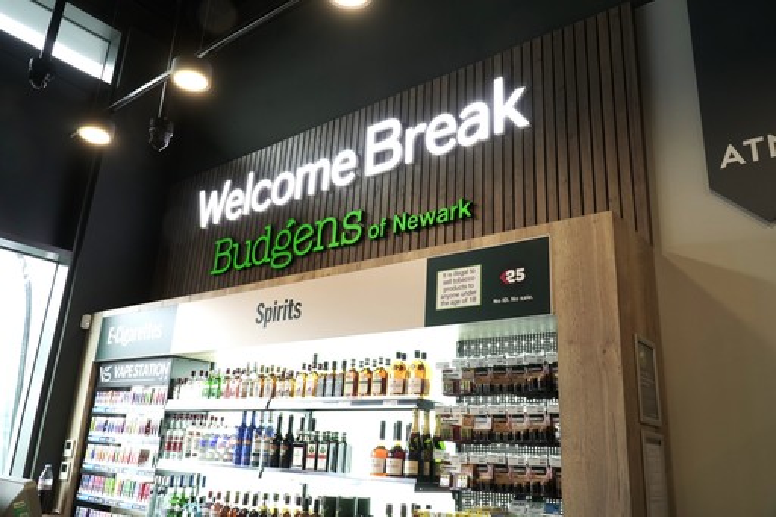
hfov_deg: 67.4
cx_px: 388
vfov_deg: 47.9
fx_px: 582
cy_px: 258
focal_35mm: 27
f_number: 10
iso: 500
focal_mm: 18
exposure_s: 1/50
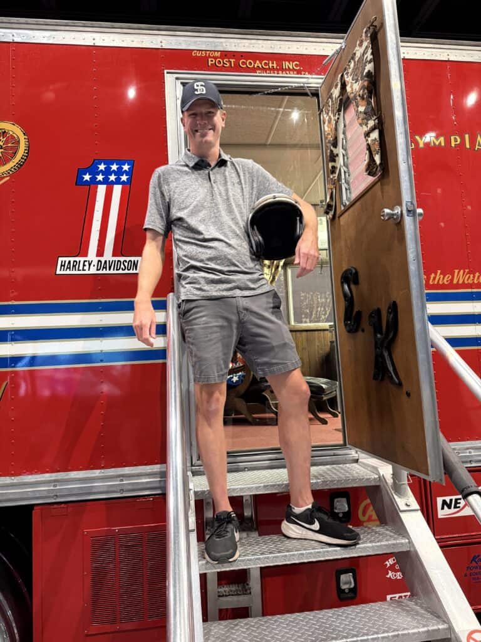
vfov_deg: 71.6
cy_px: 321
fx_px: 445
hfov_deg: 56.8
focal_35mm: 24
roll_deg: +2.2
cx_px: 240
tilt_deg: +6.2
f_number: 1.78
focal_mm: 6.76
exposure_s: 1/60
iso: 640
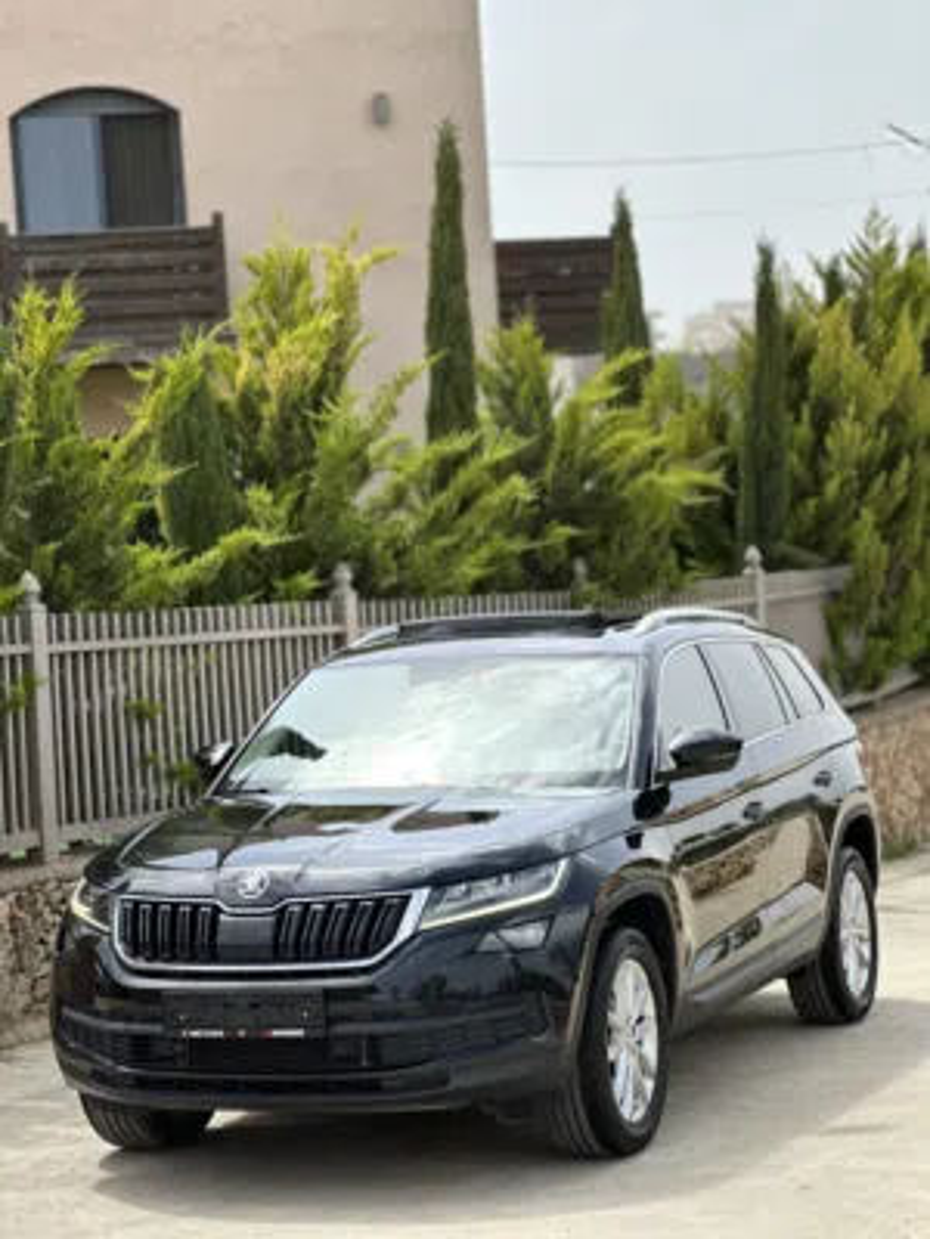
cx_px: 465
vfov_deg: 25.3
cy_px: 620
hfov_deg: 19.1
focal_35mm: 77
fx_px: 2758
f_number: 2.8
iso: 32
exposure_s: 1/595
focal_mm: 9
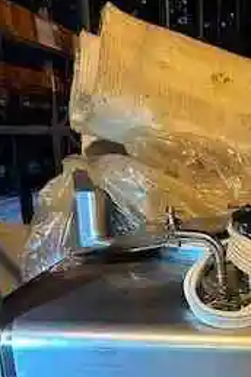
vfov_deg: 28.7
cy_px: 434
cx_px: 274
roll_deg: -1.3
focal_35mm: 62
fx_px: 648
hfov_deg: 20.9
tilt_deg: -23.5
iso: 640
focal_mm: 6.86
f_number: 1.78
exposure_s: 1/40
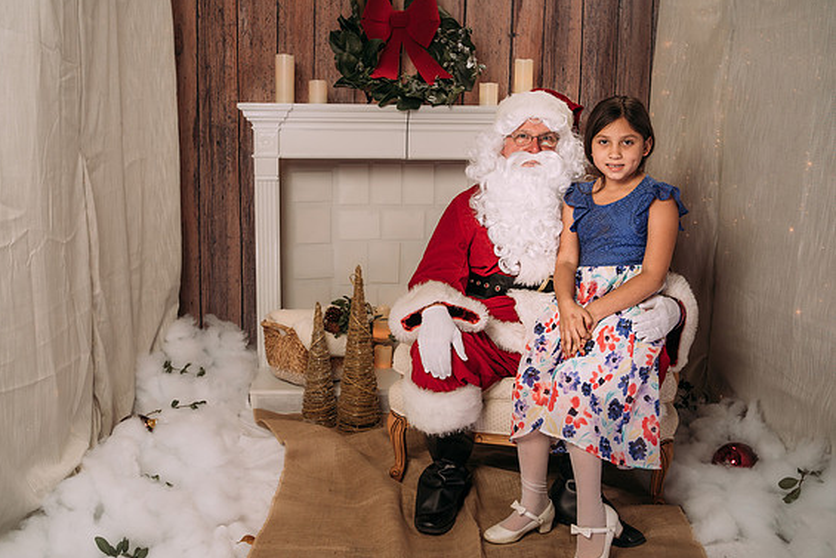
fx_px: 906
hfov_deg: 49.5
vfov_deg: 34.2
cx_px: 389
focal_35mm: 39
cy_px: 280
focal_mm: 35
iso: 100
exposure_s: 1/100
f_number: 6.3
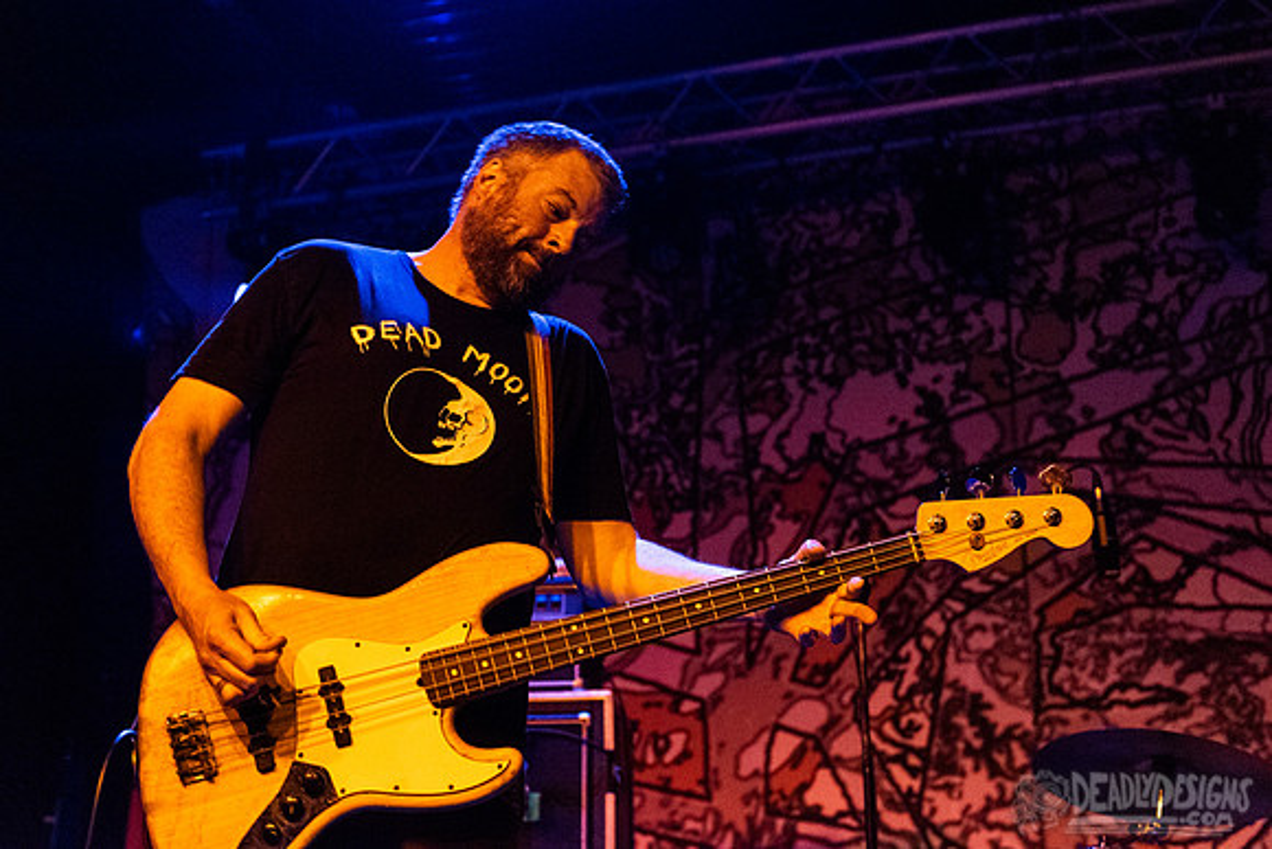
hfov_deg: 35.8
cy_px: 356
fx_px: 1970
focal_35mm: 56
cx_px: 627
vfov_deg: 24.3
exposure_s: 1/125
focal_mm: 48
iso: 2500
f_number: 3.2
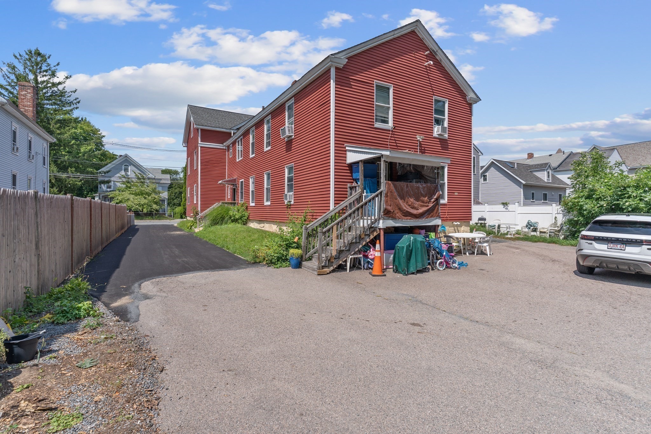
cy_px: 217
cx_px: 326
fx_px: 307
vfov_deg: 70.4
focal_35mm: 17
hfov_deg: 93.3
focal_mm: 17
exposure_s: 1/80
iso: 320
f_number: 7.1
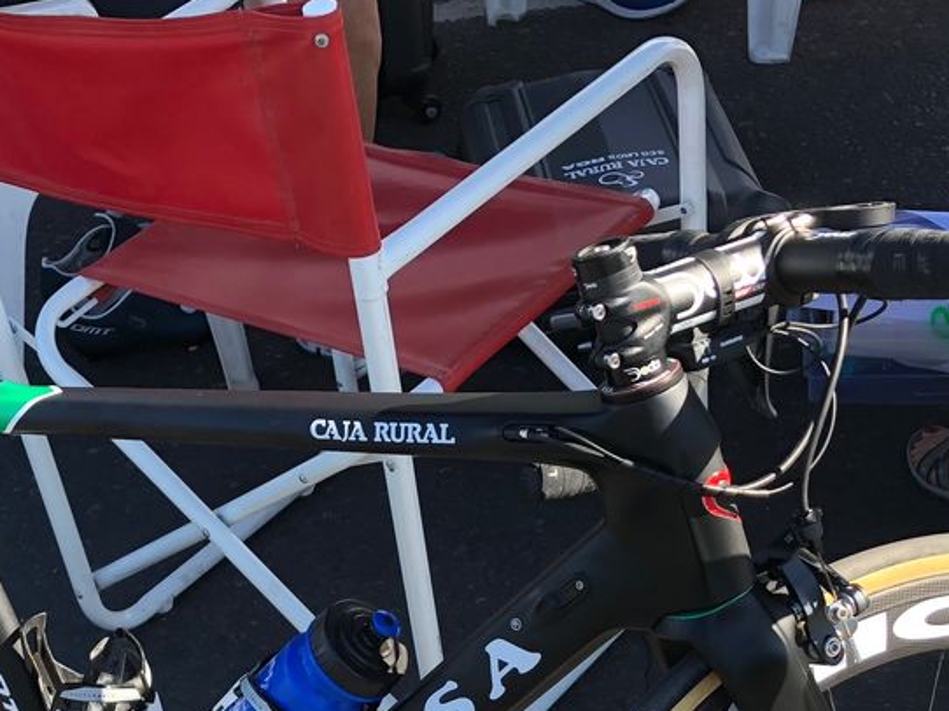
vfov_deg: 22.8
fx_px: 1699
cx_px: 336
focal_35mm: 62
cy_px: 695
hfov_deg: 31.0
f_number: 1.8
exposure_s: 1/269
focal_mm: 3.99
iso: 20
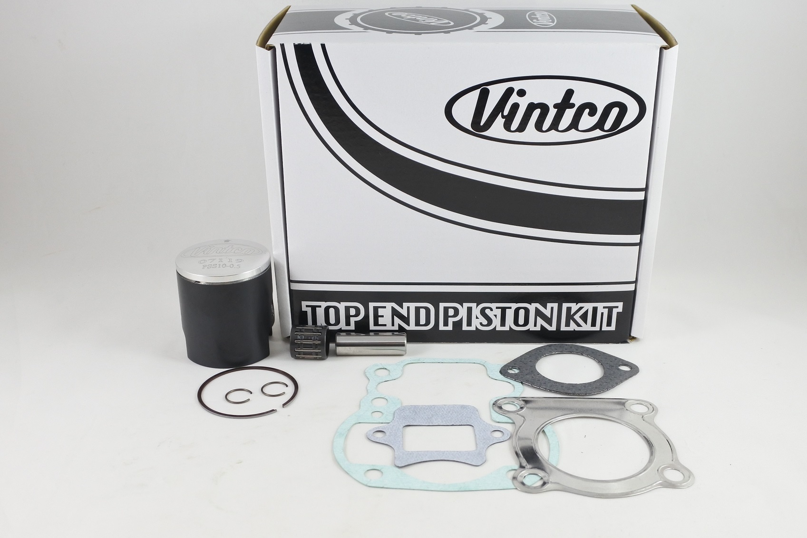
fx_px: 762
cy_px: 269
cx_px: 404
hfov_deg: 55.8
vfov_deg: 38.9
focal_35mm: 34
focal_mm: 12.6
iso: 450
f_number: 3.8
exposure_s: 1/125
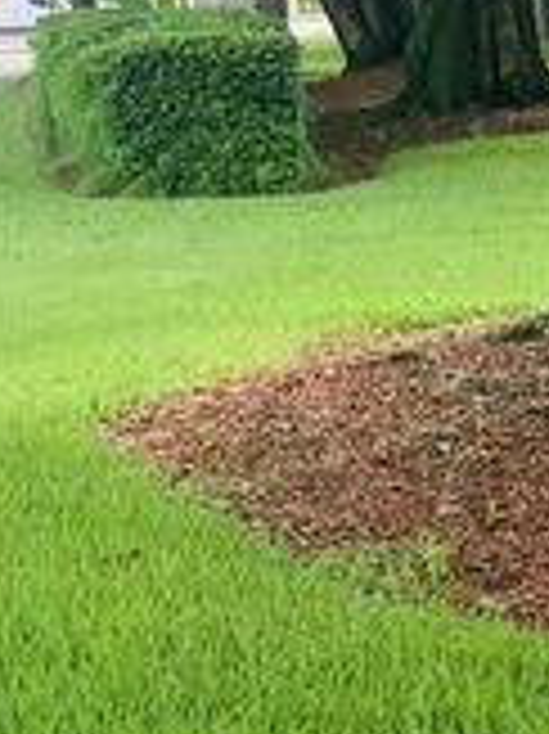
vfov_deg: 14.0
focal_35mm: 136
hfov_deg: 10.9
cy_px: -196
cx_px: 144
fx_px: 2880
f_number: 1.8
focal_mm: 4.25
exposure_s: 1/1314
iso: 25
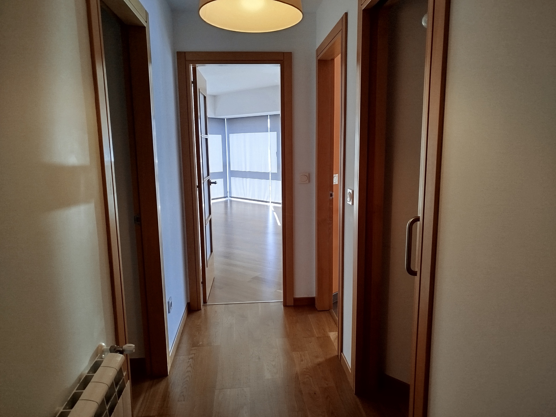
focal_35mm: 24
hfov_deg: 71.6
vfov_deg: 56.8
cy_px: 208
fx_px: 385
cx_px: 278
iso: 64
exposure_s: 1/50
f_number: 1.7
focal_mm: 5.31
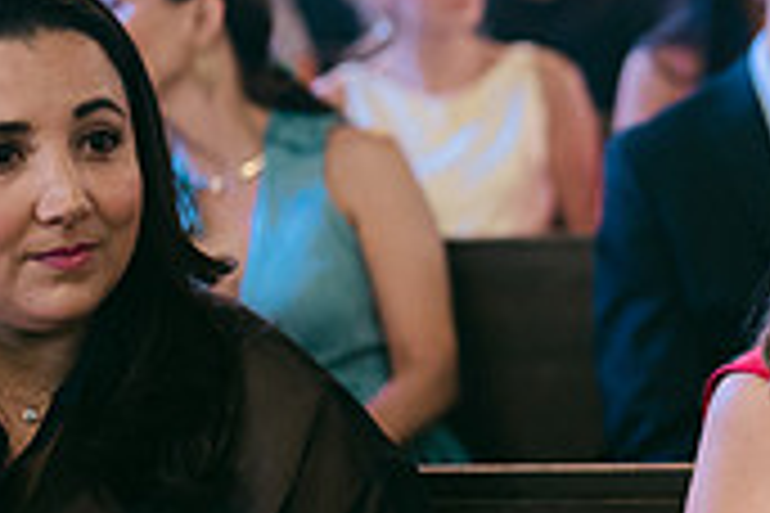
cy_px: 340
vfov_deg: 11.5
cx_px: 901
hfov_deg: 16.5
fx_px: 2545
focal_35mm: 119
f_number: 1.2
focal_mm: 35
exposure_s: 1/250
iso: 800
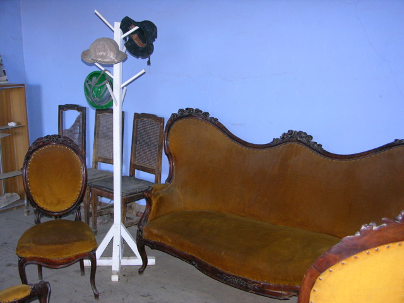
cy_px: 152
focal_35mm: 46
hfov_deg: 41.2
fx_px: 537
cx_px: 202
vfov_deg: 31.5
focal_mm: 11.6
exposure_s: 1/60.1
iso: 200
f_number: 3
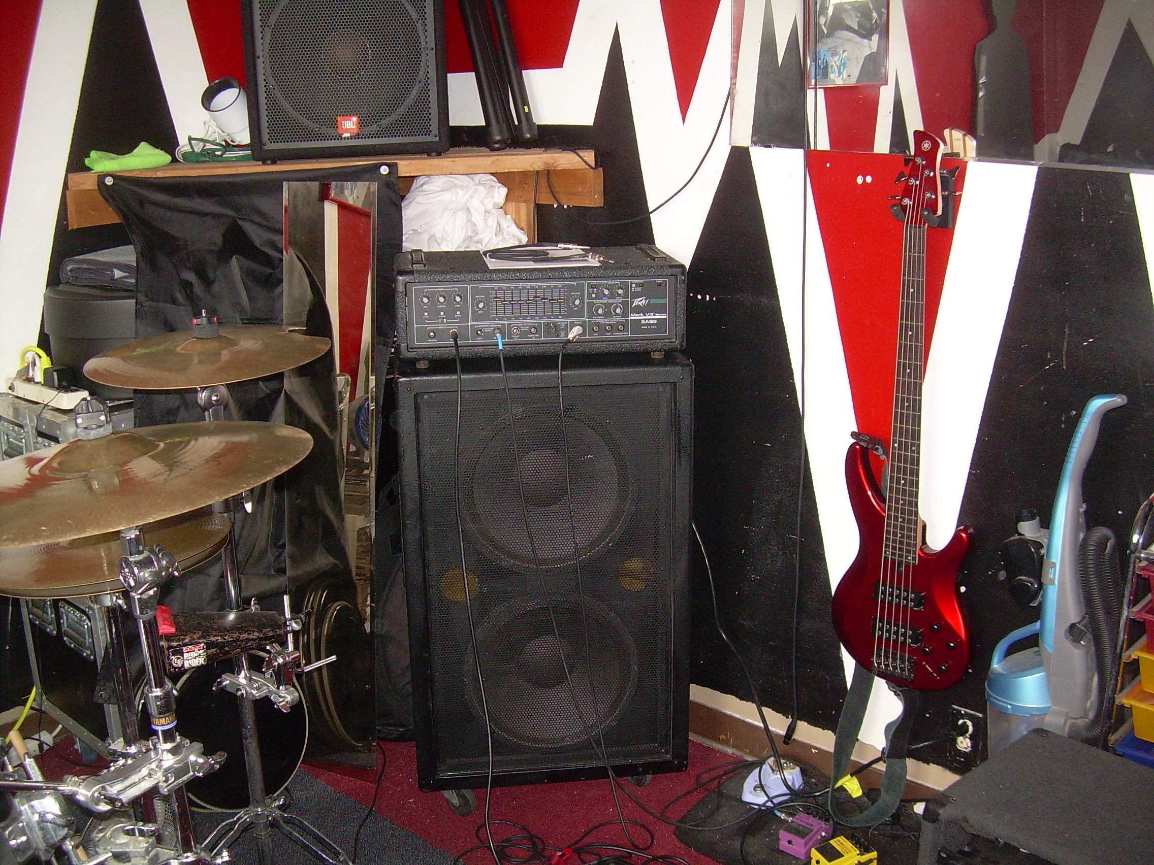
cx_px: 577
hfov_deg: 49.0
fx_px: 1267
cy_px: 432
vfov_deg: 37.7
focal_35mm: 38
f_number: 2.8
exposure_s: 1/60
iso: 200
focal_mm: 6.3
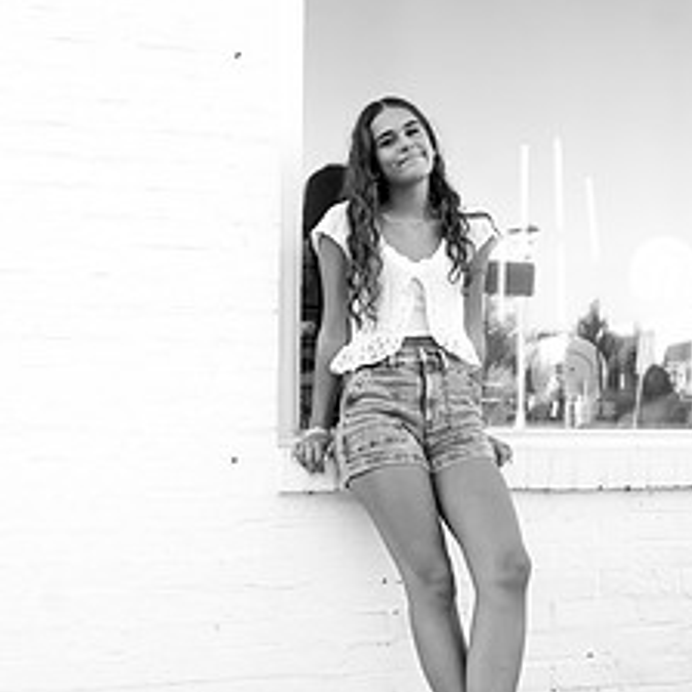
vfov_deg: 40.9
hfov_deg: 40.9
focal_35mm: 41
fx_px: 927
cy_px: 349
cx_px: 310
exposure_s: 1/1250
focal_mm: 24
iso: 1600
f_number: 4
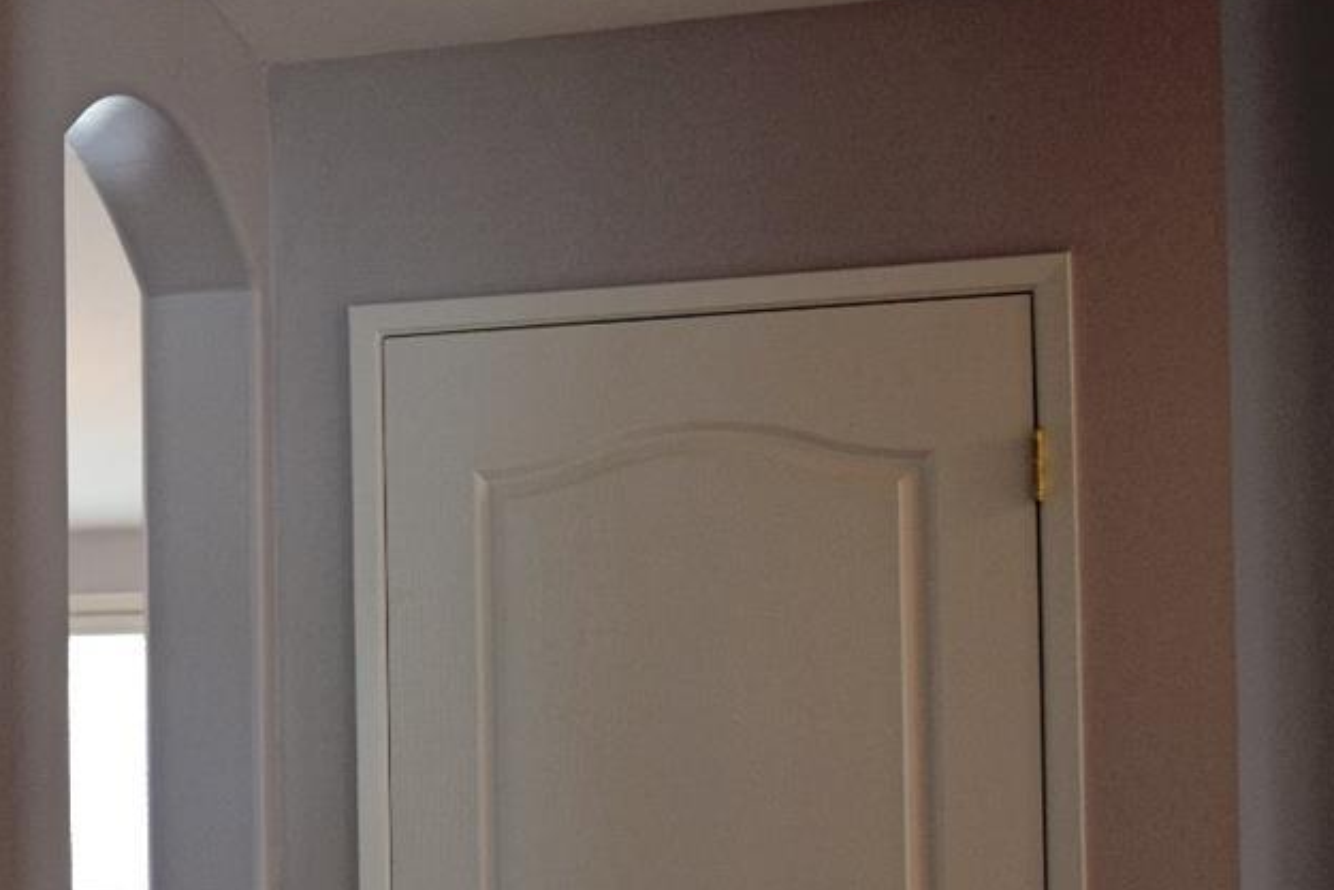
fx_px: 2668
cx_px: -231
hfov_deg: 25.4
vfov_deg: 18.8
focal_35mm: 72
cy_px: 698
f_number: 4.5
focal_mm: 20
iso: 400
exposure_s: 1/80
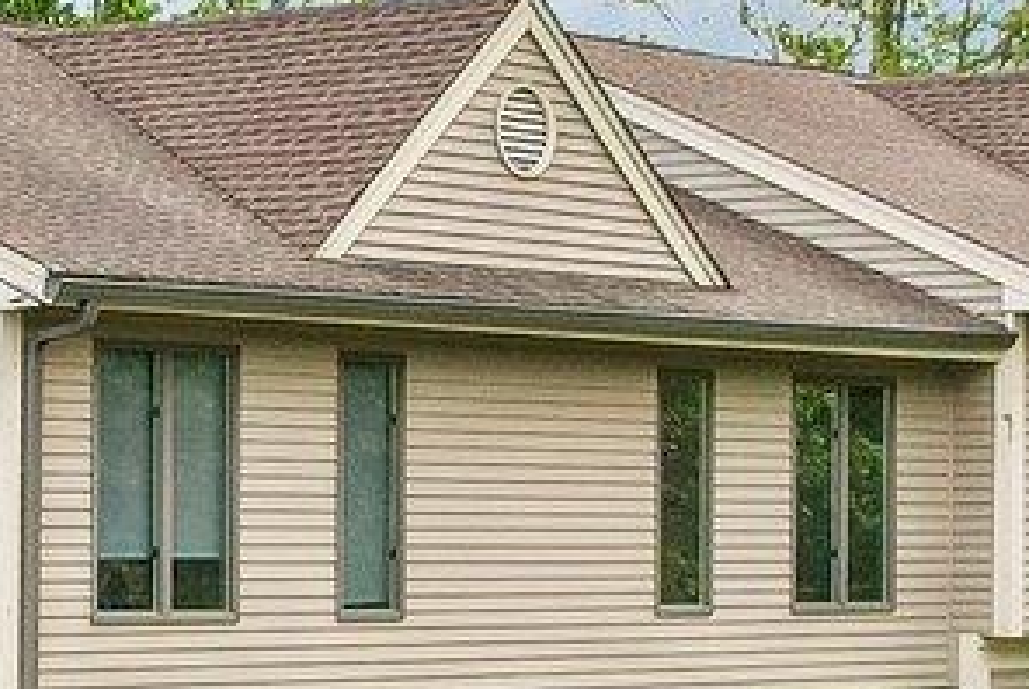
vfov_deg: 9.0
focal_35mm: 152
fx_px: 4349
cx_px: 24
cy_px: 524
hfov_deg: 13.3
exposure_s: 1/800
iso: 100
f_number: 2.8
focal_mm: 8.4
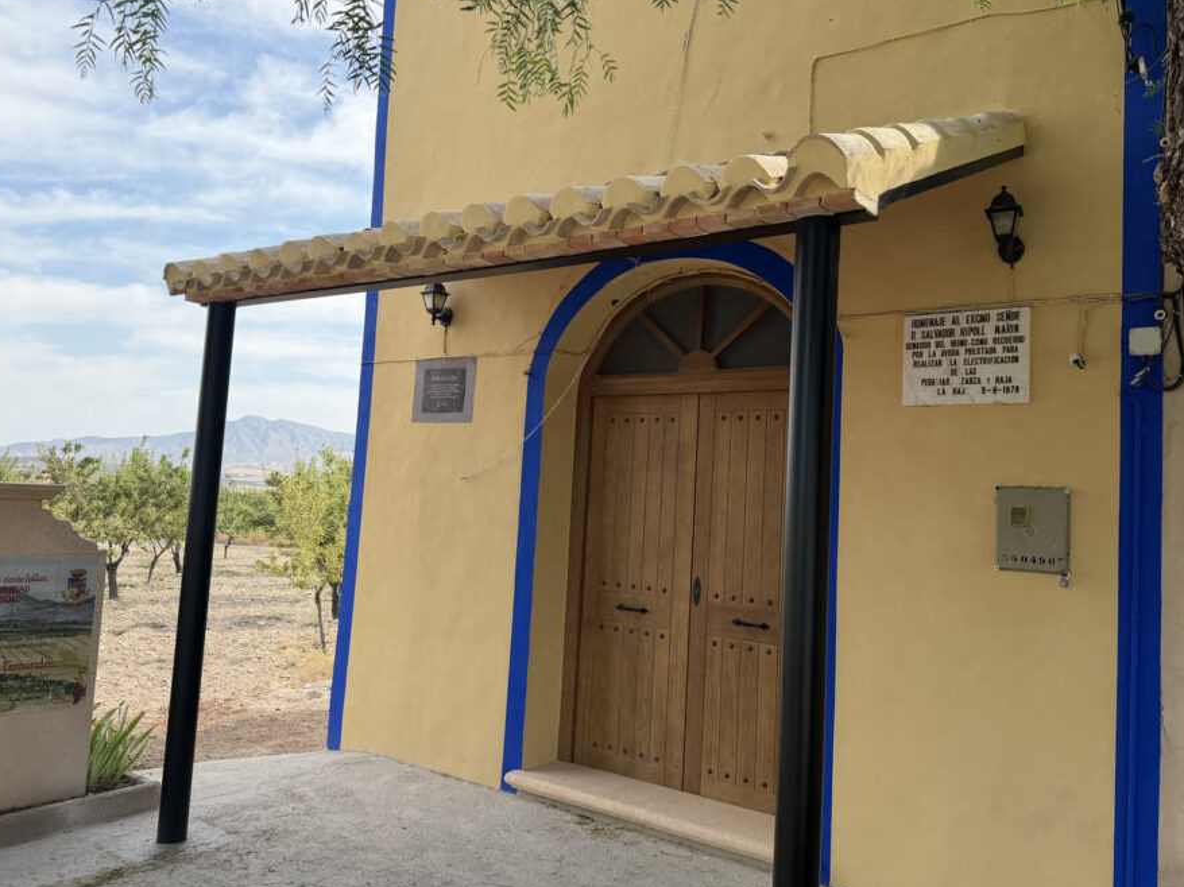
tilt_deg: +5.1
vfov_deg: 49.7
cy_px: 418
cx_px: 614
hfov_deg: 63.4
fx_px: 957
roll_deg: -2.9
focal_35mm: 28
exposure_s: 1/2110
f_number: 1.78
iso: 100
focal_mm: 6.76
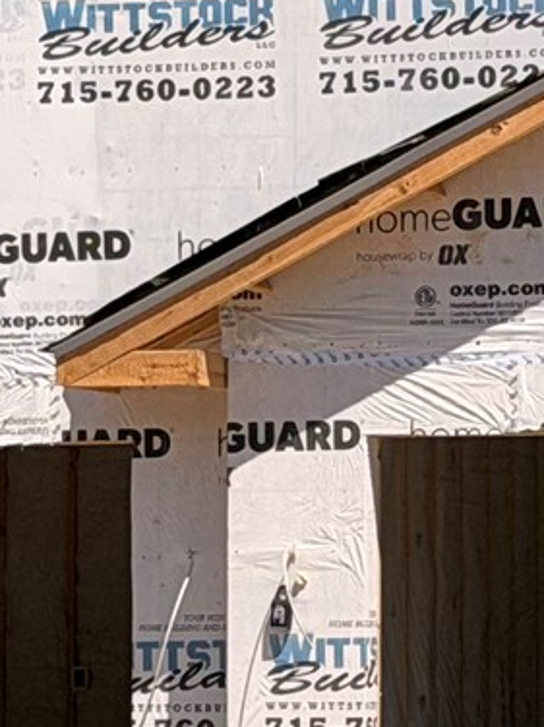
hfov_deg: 5.6
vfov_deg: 7.6
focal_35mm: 262
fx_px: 5493
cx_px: 647
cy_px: 405
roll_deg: +0.5
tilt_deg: +3.2
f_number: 1.78
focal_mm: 6.76
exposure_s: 1/7143
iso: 64
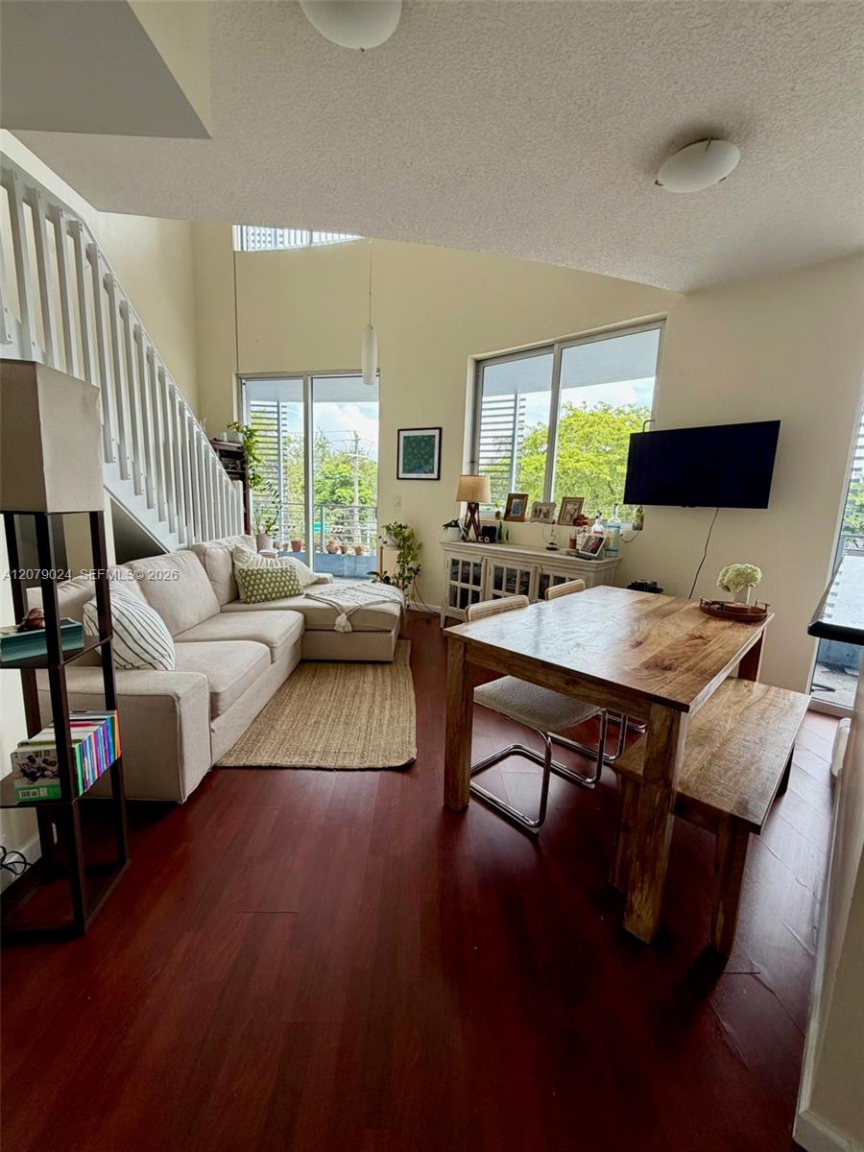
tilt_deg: -9.1
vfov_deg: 102.1
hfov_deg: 85.7
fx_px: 466
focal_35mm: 14
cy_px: 576
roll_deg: -3.0
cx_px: 432
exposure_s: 1/121
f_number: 2.2
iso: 160
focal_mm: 2.22
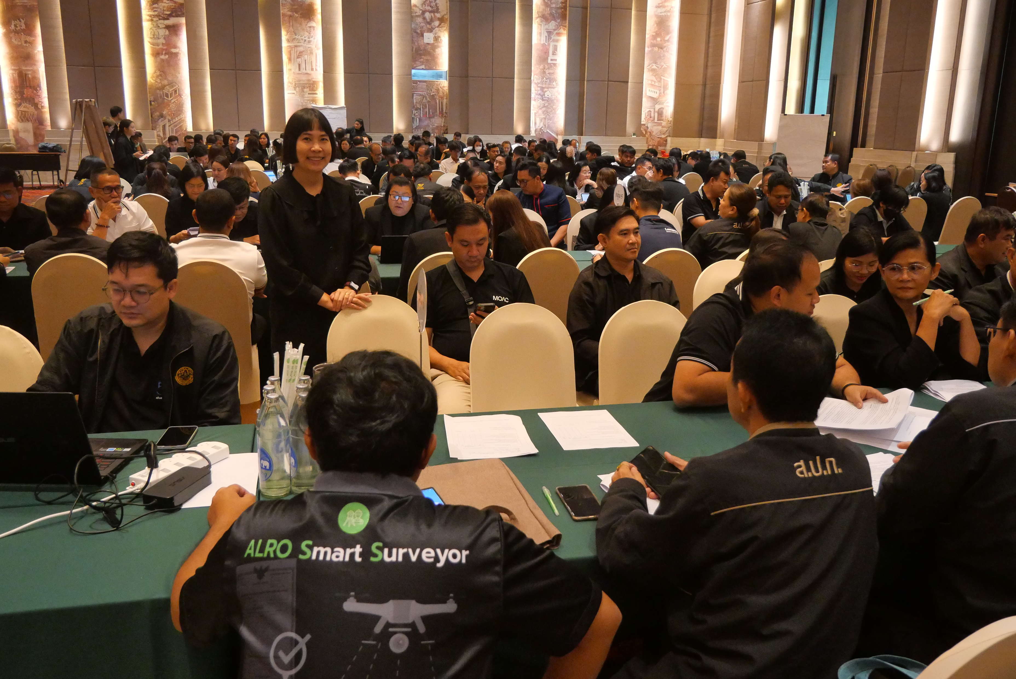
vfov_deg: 42.4
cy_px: 340
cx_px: 508
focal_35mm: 31
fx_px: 875
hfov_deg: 60.3
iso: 3200
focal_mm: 15
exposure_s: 1/125
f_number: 4
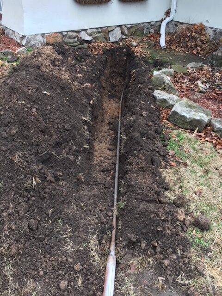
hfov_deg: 48.2
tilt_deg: -33.8
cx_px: 111
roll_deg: -0.6
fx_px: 248
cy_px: 148
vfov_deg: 61.7
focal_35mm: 29
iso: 32
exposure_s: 1/120
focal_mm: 4.15
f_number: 2.2
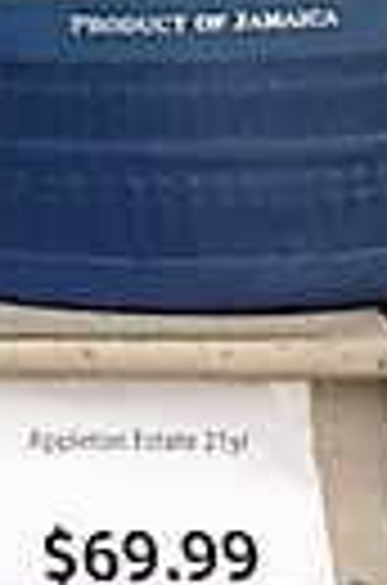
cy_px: -585
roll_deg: +0.1
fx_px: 2415
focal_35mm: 149
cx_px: -342
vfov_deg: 12.2
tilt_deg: +3.3
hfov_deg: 8.7
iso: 160
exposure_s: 1/30
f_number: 2.2
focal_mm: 4.15
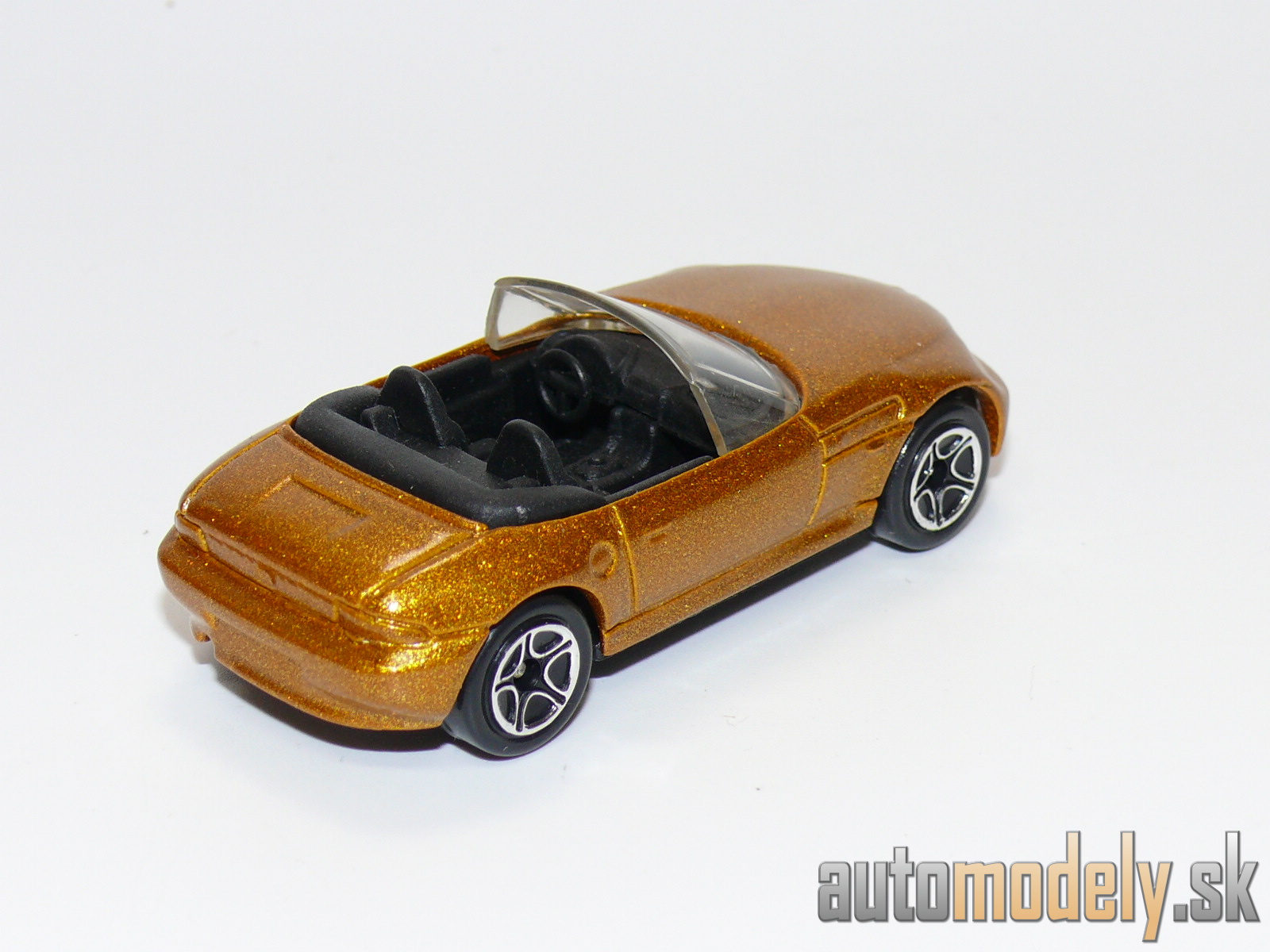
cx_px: 635
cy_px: 476
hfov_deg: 19.1
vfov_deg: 14.4
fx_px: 3779
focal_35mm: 103
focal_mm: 13.5
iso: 100
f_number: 4
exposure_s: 1/30
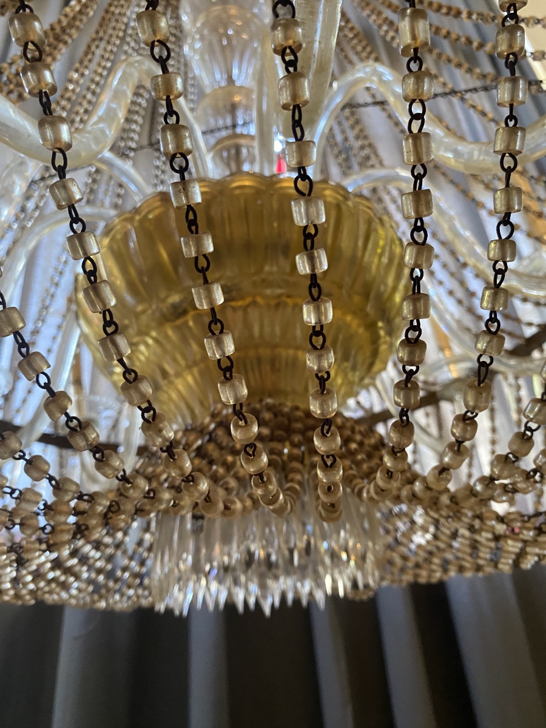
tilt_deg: +30.9
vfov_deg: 67.3
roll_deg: +4.8
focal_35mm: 26
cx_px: 273
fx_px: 547
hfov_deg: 53.1
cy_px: 364
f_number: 1.8
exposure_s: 1/50
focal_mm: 4.25
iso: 400
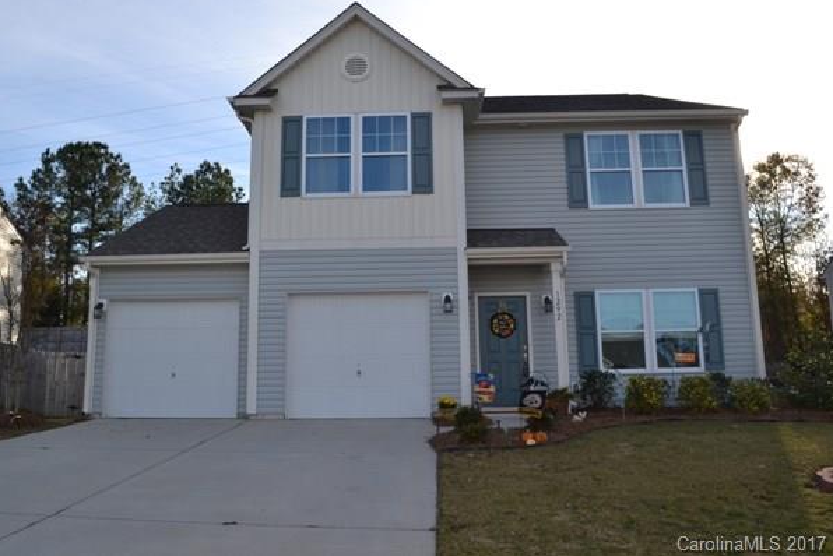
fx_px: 671
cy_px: 259
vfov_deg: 45.0
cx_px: 390
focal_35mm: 29
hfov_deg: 63.6
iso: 100
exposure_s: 1/200
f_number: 8
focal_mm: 18
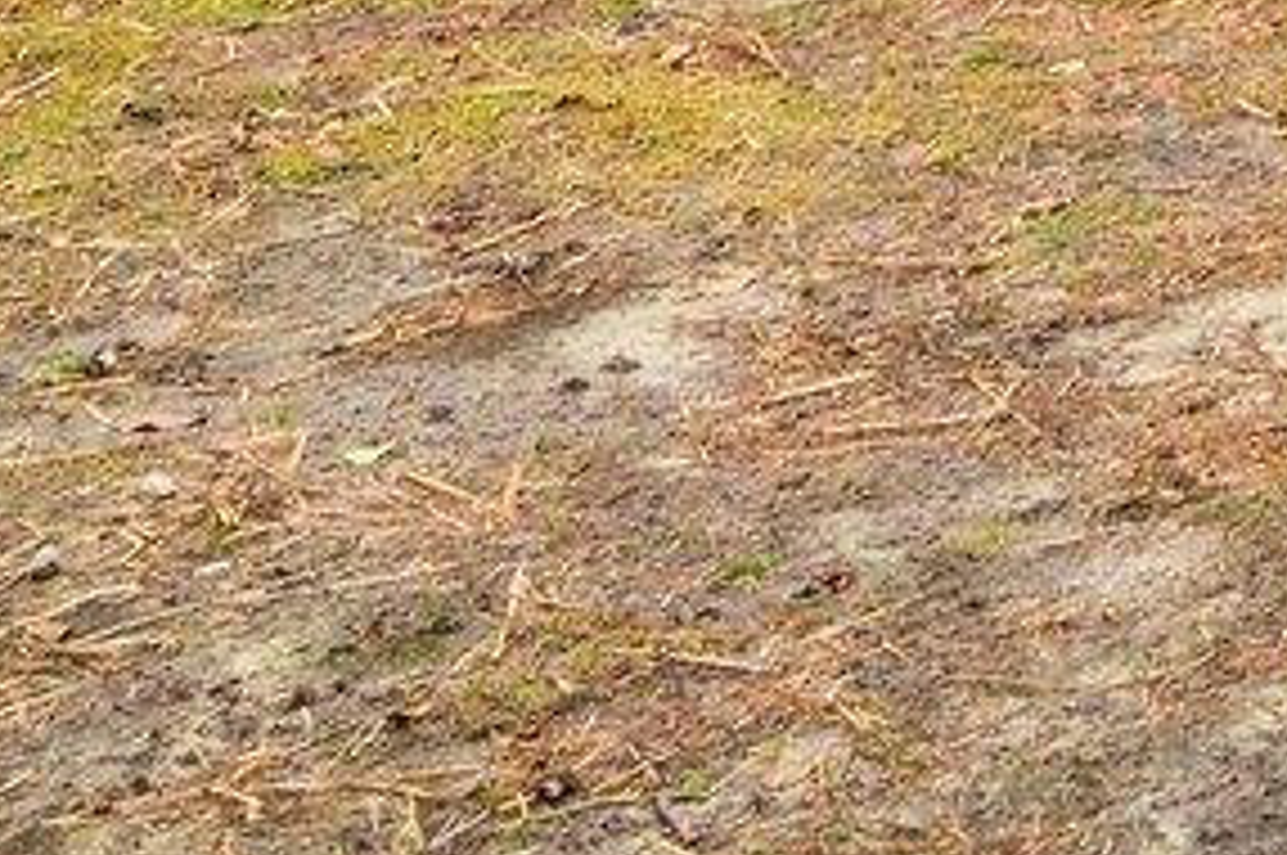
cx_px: 2277
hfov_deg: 14.2
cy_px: -1271
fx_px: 4606
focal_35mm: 129
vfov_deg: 9.3
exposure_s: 1/320
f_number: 6.3
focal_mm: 18
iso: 1000
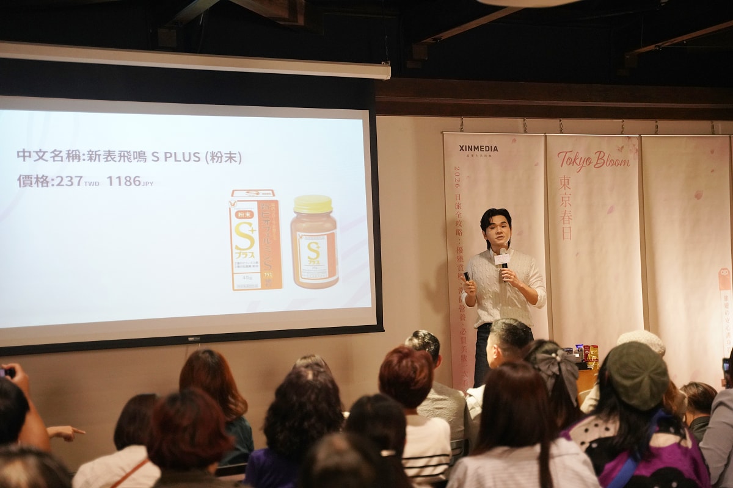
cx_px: 366
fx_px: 1160
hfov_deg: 35.1
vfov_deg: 23.8
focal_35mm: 57
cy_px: 244
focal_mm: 57
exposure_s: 1/160
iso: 5000
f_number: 2.8
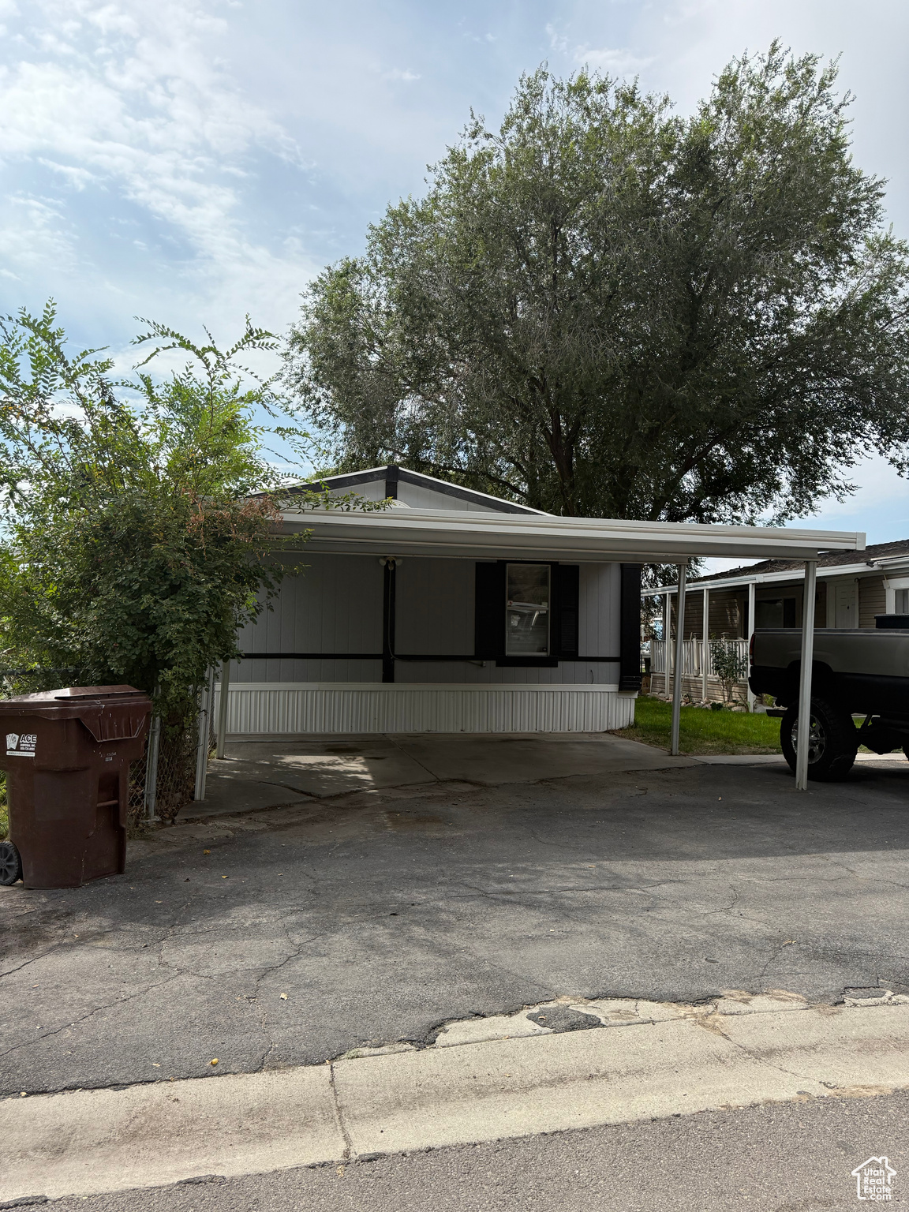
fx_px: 840
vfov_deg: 71.6
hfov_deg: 56.8
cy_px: 606
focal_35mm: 24
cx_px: 454
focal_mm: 6.76
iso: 100
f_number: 1.78
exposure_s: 1/6711
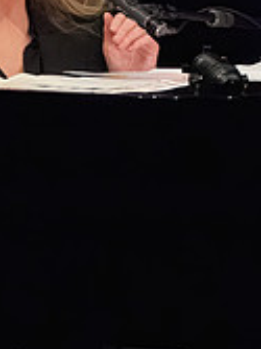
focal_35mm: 1515
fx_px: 15250
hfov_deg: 1.0
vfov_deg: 1.3
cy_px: 130
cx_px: 212
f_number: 8
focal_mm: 400
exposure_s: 1/320
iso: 20000
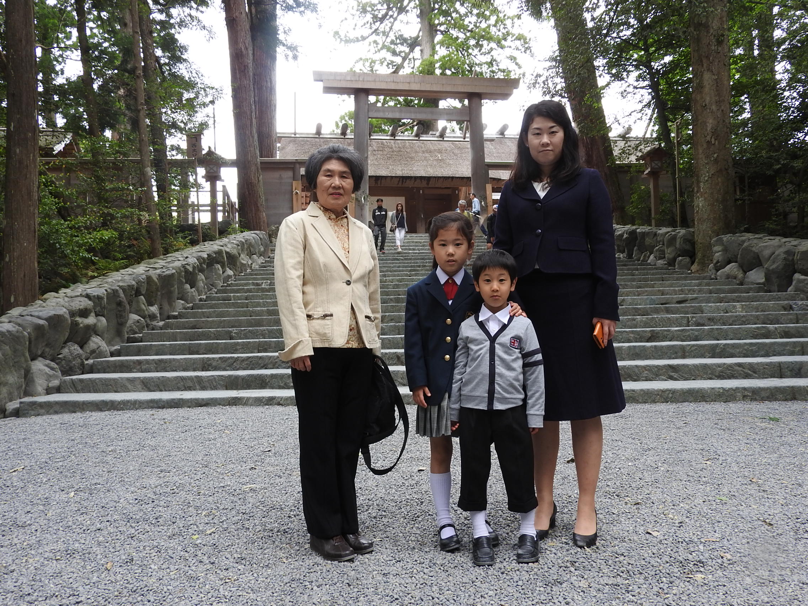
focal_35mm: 30
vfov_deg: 46.8
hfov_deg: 60.0
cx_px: 404
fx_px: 700
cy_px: 303
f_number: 3.5
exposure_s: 1/50
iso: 100
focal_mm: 5.4
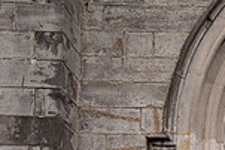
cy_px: 237
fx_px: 694
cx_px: 302
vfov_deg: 11.7
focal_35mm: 111
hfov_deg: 17.2
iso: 160
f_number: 2.8
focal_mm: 28
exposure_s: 1/1000
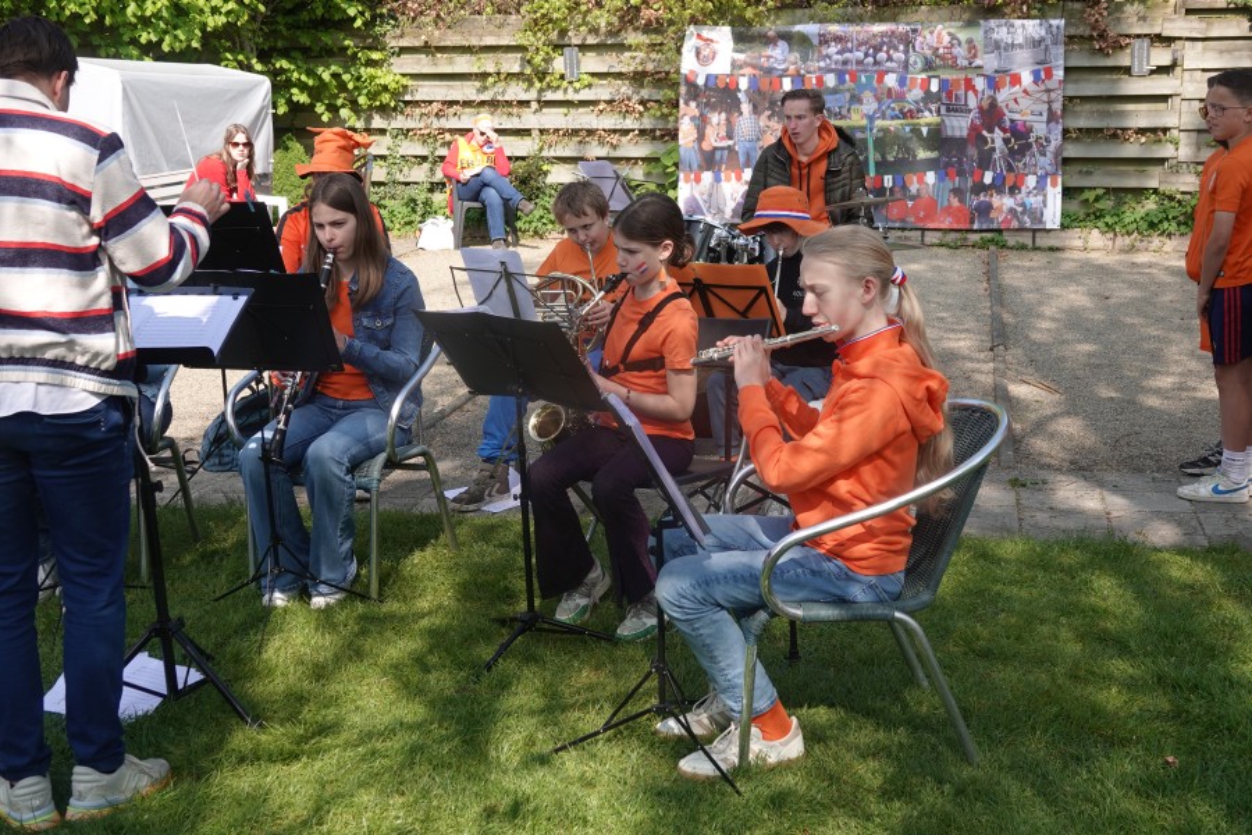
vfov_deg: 28.1
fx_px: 1669
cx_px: 626
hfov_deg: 41.1
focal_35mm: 48
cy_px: 418
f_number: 3.2
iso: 100
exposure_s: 1/500
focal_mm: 17.55
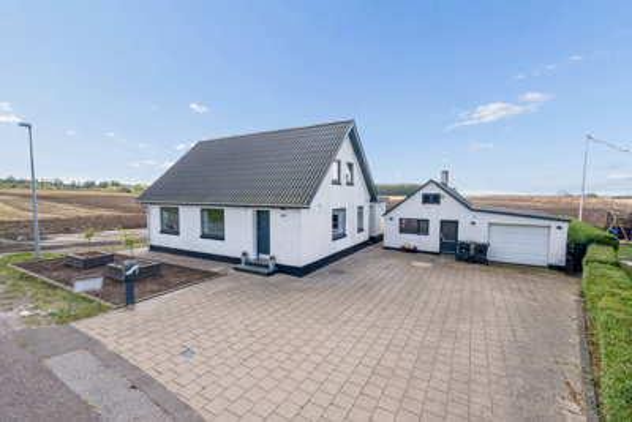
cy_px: 211
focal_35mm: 16
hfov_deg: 96.7
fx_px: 281
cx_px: 316
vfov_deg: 73.8
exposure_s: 1/160
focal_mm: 16
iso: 100
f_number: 9
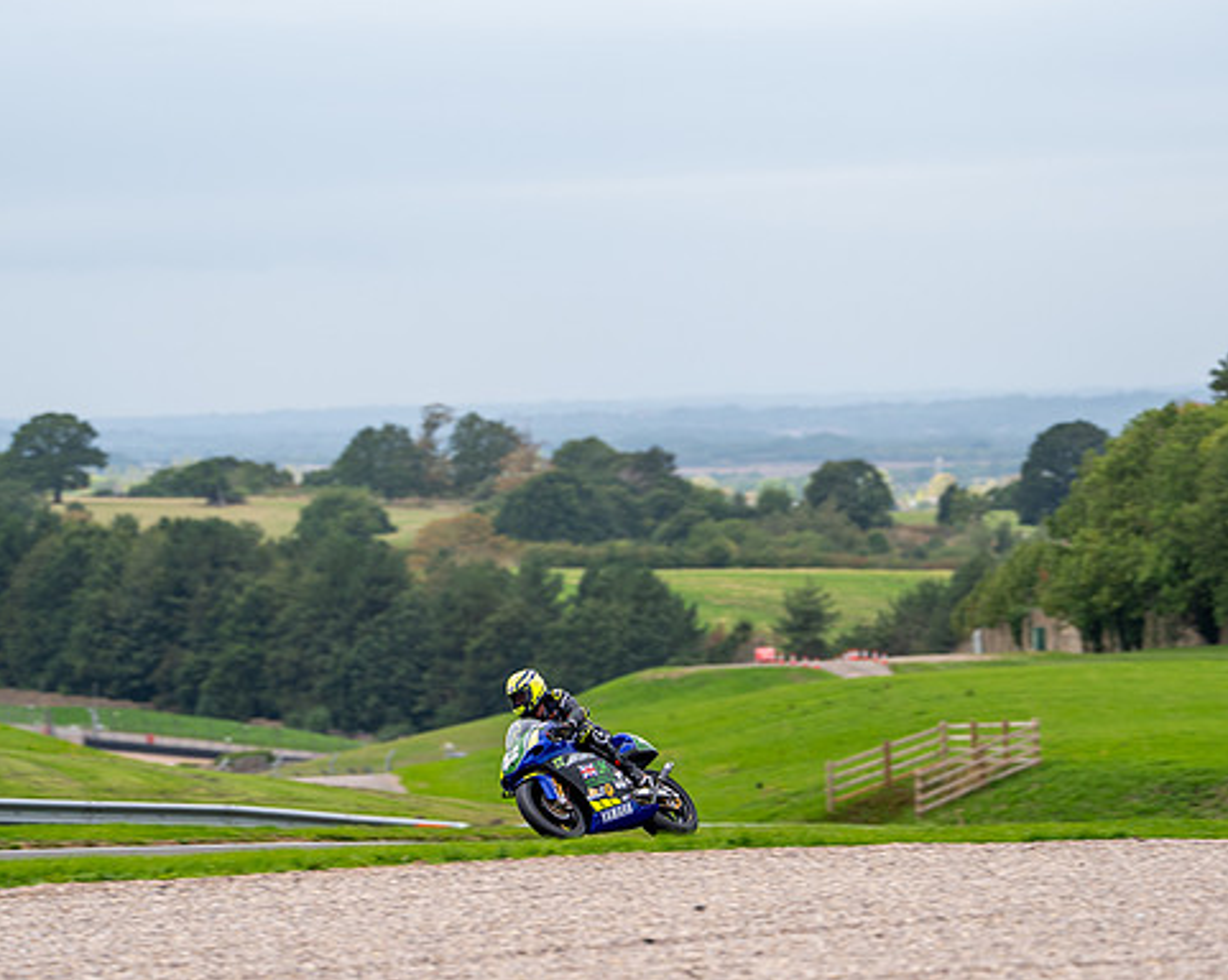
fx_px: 8970
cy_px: 489
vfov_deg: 6.3
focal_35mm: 247
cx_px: 608
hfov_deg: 7.8
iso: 160
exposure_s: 1/400
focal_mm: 218
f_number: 4.5
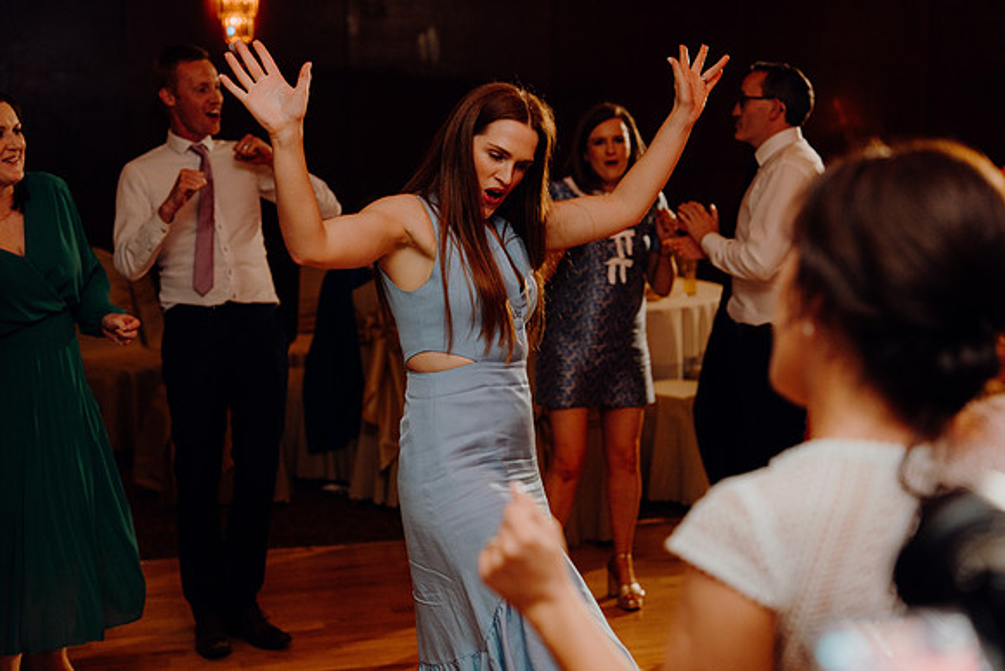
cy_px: 336
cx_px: 502
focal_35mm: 61
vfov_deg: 22.3
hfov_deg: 32.9
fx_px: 1703
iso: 1250
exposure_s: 1/160
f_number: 2.8
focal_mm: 61
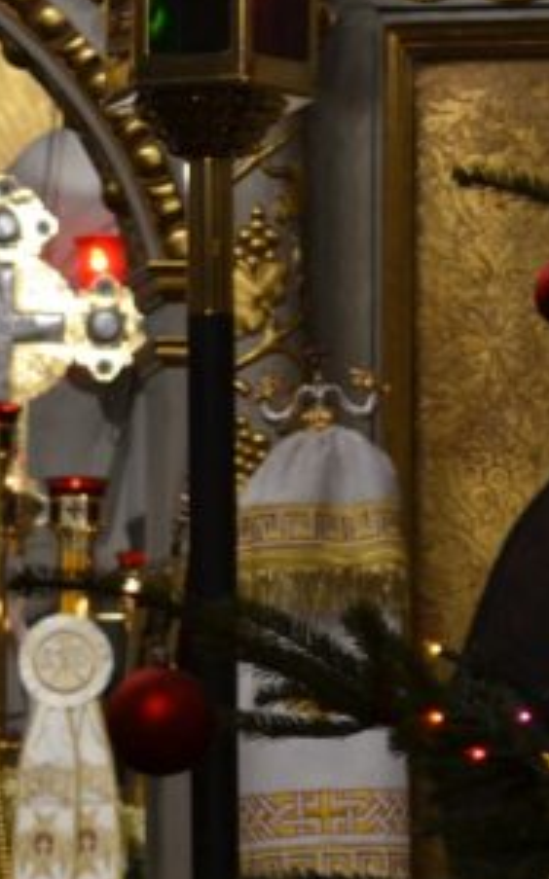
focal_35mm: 286
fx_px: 6843
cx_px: -450
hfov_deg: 4.5
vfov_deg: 7.3
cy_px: 790
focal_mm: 55
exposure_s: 1/15
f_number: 5.6
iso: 450
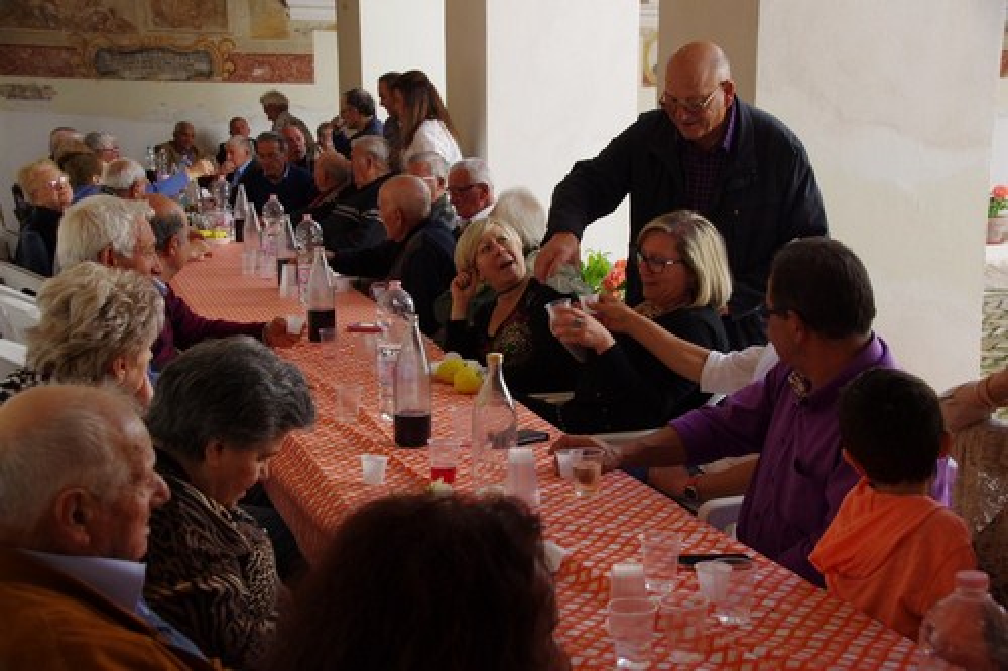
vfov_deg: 24.6
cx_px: 504
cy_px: 336
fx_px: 1539
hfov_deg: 36.3
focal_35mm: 55
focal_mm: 37
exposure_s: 1/250
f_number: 6.3
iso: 1000
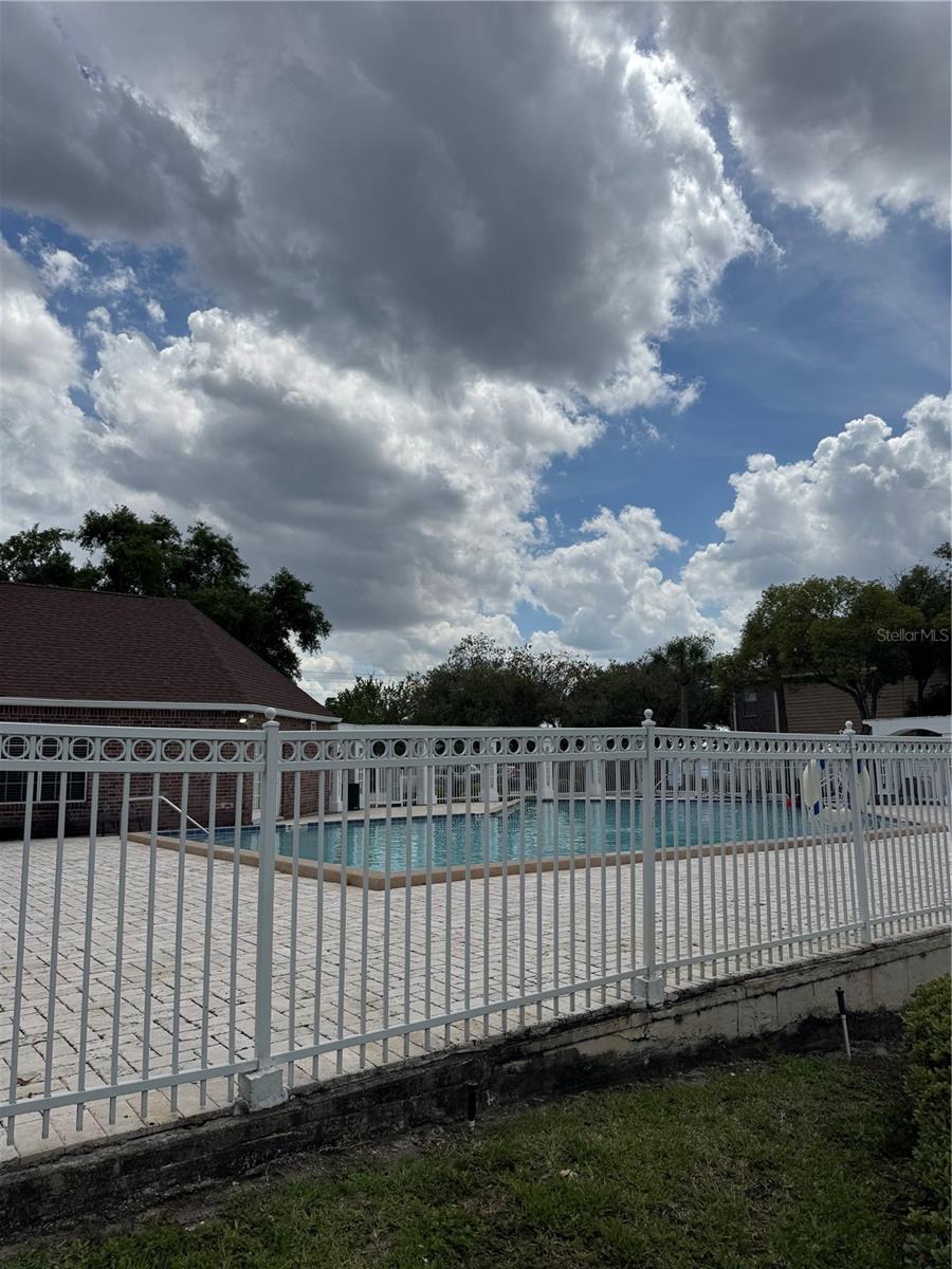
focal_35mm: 24
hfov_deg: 56.8
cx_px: 476
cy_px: 634
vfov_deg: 71.6
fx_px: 880
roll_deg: +0.2
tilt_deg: +9.9
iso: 80
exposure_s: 1/12346
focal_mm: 6.76
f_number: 1.78
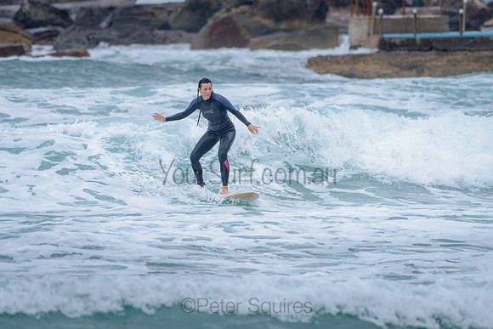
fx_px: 8399
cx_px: 224
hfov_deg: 3.4
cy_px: 142
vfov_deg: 2.2
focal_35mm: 613
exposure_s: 1/1250
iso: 560
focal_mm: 500
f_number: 5.6
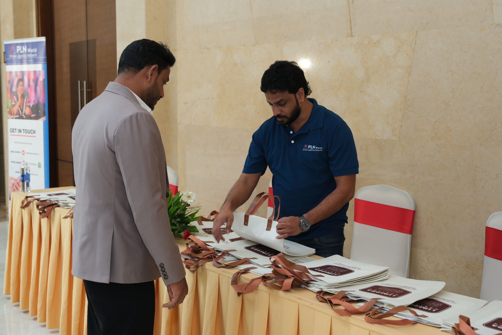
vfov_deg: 30.5
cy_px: 168
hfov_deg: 44.5
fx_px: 614
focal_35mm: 44
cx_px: 251
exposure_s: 1/100
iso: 500
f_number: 4
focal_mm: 29.2
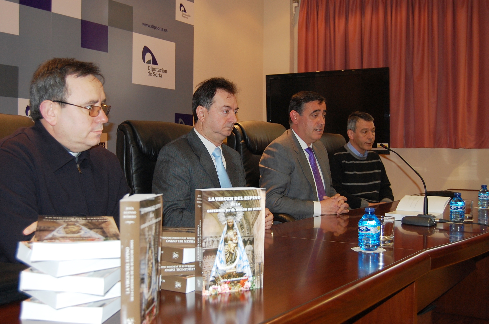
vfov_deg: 34.1
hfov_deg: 49.6
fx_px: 529
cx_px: 244
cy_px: 162
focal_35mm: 39
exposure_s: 1/60
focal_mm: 26
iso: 400
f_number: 4.2
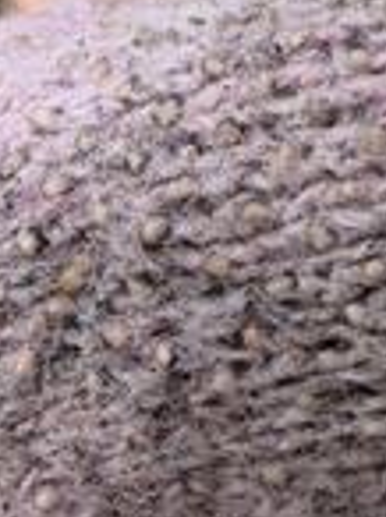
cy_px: -145
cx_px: 891
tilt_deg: -46.0
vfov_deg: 15.1
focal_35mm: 125
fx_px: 1864
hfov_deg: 10.4
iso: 40
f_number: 2.2
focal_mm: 2.22
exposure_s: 1/187
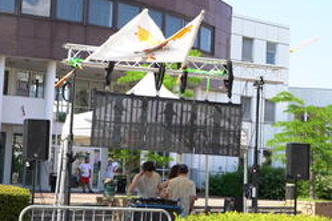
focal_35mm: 77
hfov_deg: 26.3
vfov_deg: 17.7
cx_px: 172
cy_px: 107
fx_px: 710
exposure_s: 1/8000
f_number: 2.8
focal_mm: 48
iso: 1000
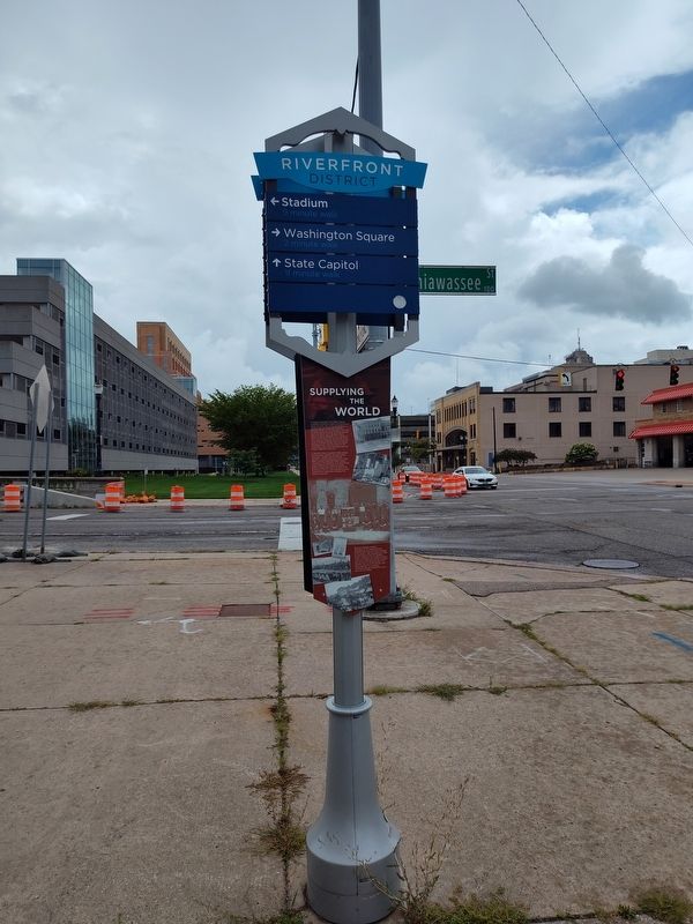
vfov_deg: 73.9
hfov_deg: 58.9
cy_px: 462
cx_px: 346
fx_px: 614
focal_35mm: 23
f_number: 1.8
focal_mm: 5.56
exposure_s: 1/3020
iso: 100
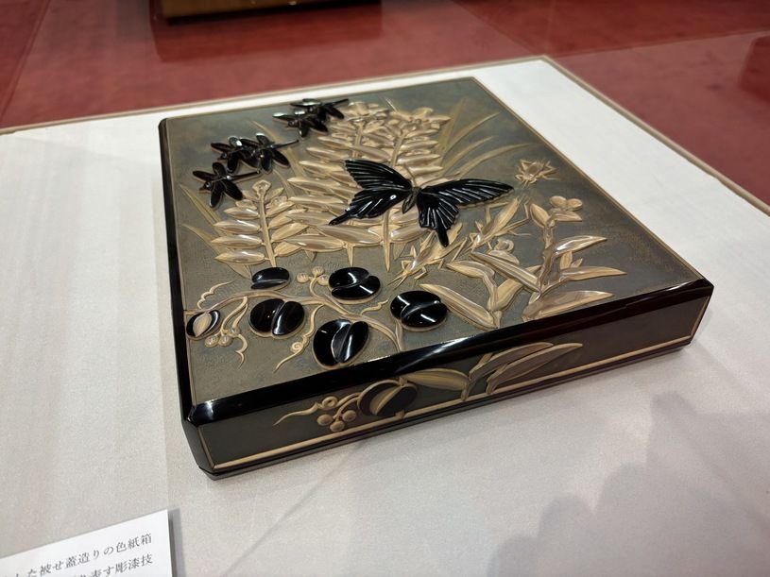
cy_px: 288
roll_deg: +0.5
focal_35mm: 26
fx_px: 578
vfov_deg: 53.1
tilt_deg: -40.9
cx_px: 385
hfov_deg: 67.3
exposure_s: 1/120
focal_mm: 5.96
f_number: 1.6
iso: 125
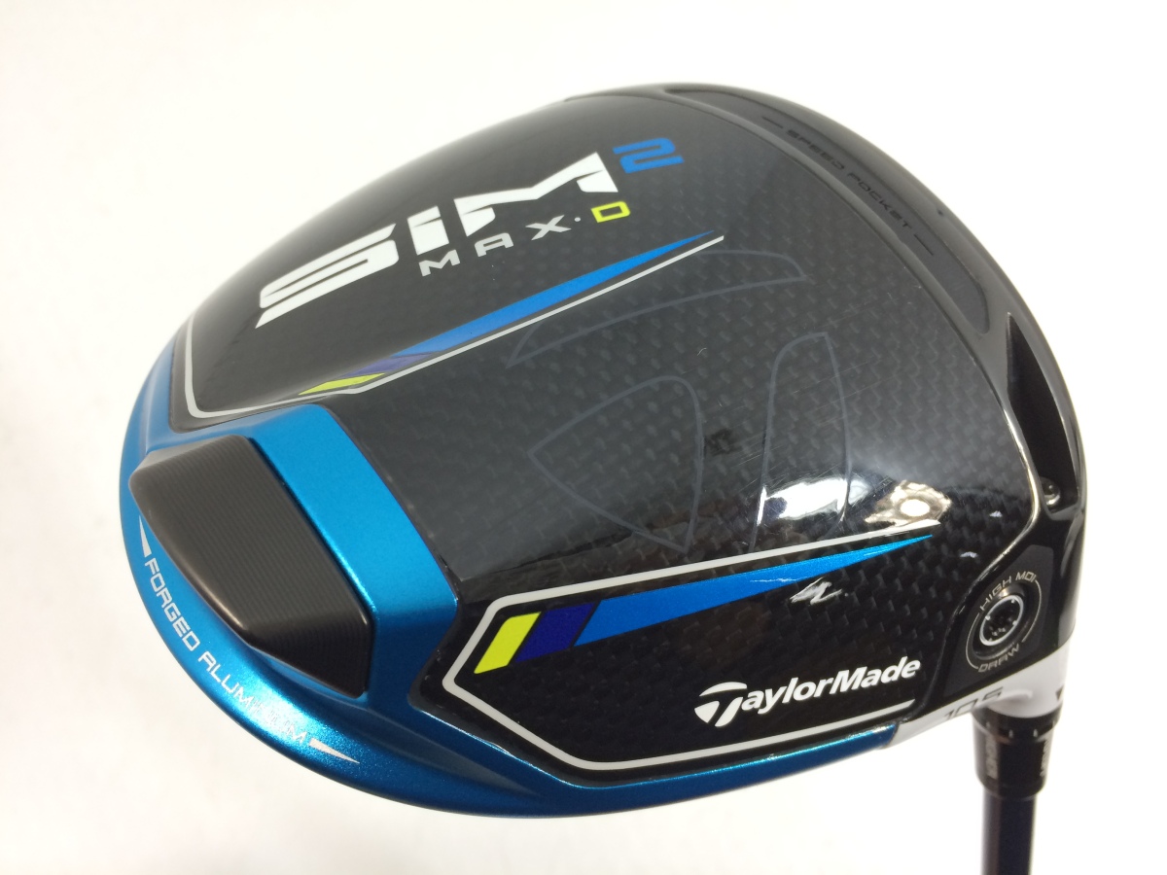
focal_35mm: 29
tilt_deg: -70.9
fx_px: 978
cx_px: 584
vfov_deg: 48.2
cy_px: 438
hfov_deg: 61.7
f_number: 2.2
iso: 40
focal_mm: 4.15
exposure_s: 1/33
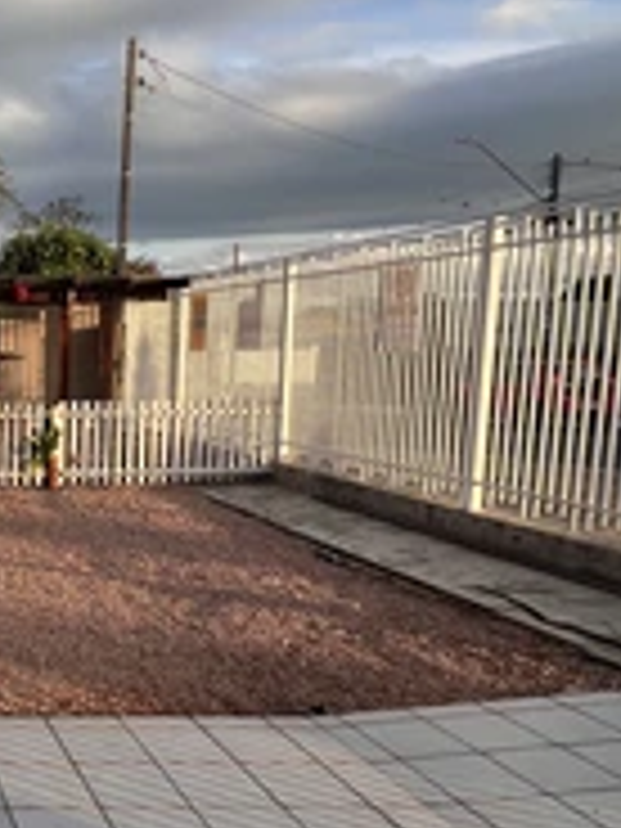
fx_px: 813
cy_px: 454
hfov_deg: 33.1
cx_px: -148
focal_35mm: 34
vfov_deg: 53.9
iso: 32
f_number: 1.8
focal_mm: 1.57
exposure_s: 1/391
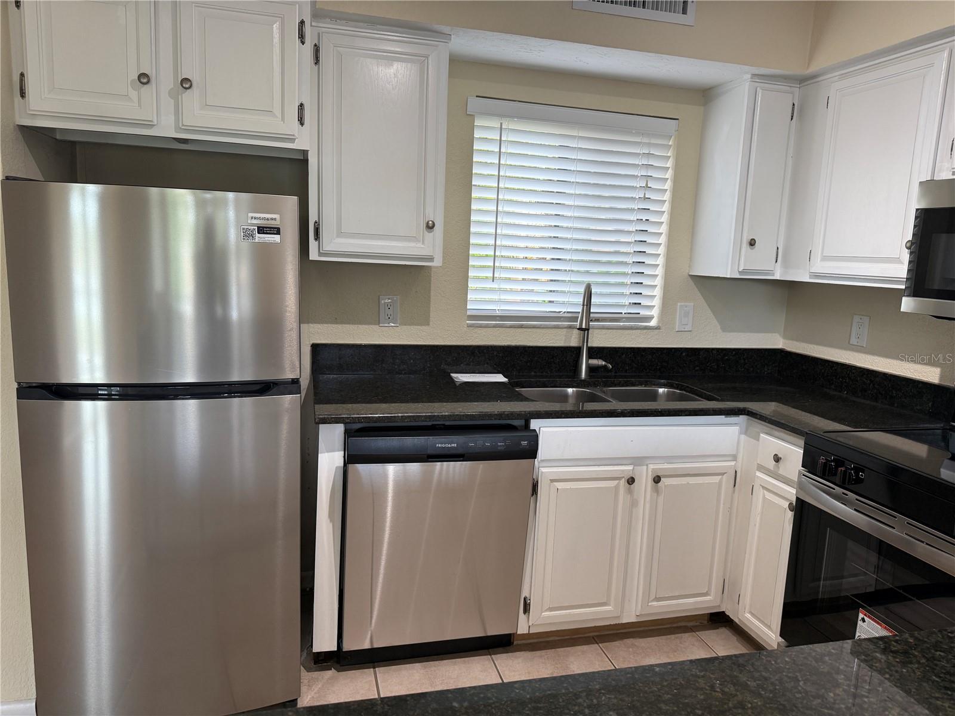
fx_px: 662
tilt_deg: -8.2
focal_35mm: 24
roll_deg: -3.4
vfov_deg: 56.8
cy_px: 358
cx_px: 478
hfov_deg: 71.6
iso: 160
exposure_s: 1/120
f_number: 1.78
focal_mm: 6.76
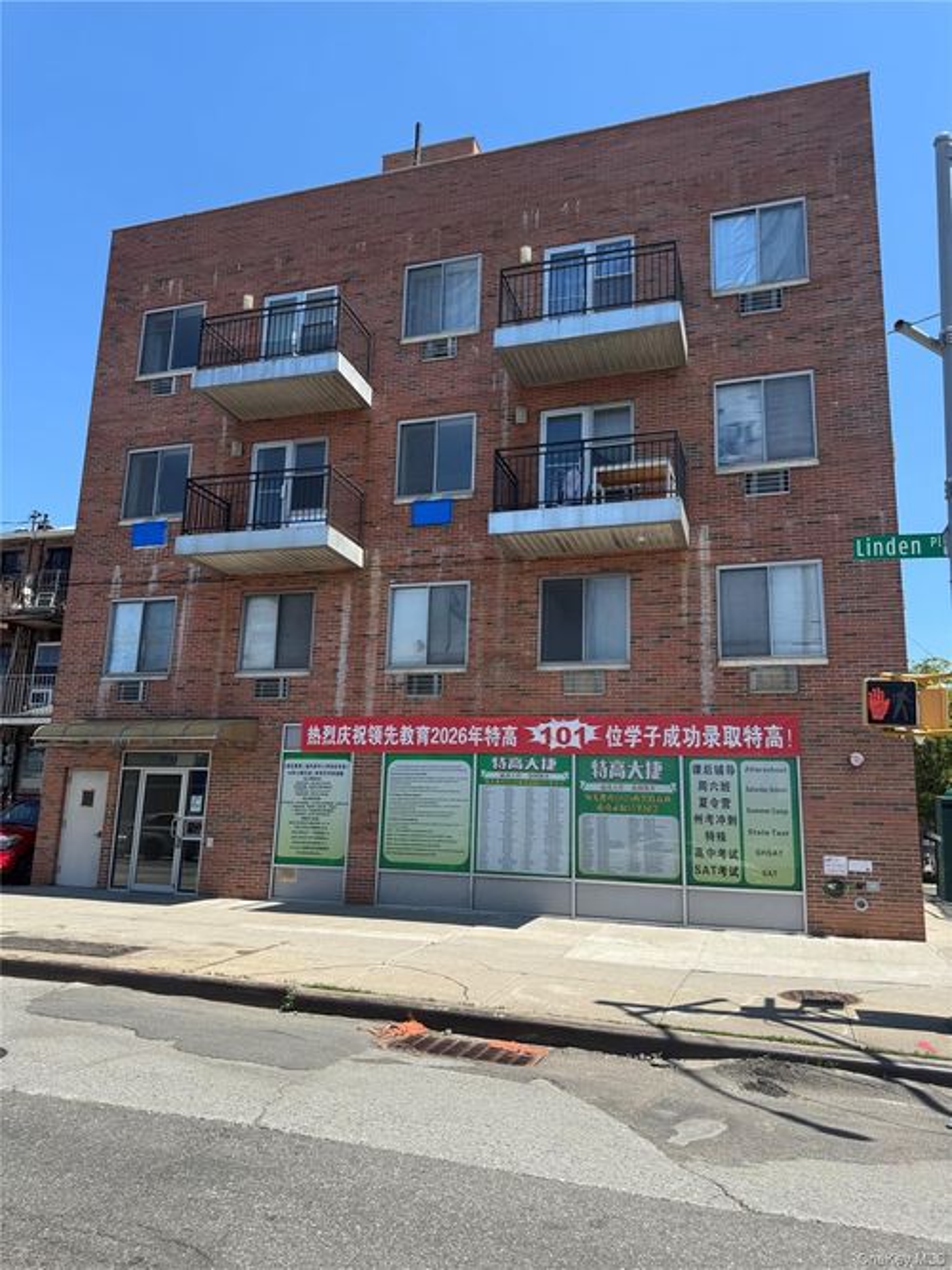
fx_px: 880
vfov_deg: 71.6
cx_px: 476
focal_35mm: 24
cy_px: 635
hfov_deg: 56.8
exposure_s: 1/2959
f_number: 1.78
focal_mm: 6.76
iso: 80
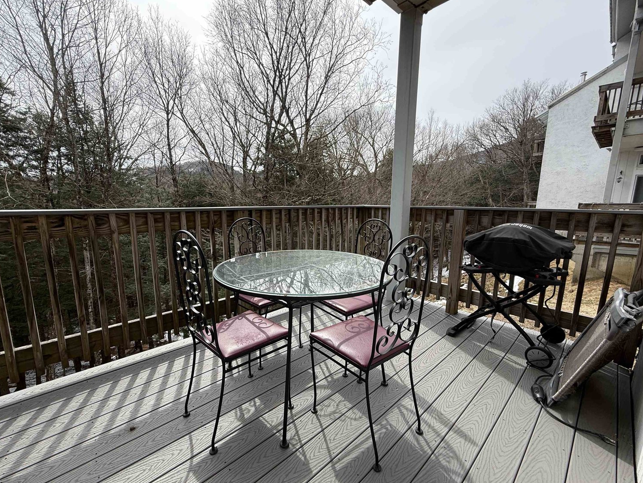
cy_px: 247
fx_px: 279
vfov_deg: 81.7
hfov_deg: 98.1
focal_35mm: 15
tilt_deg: -9.8
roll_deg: -0.4
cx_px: 313
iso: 50
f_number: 2.2
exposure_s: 1/760
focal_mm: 2.22
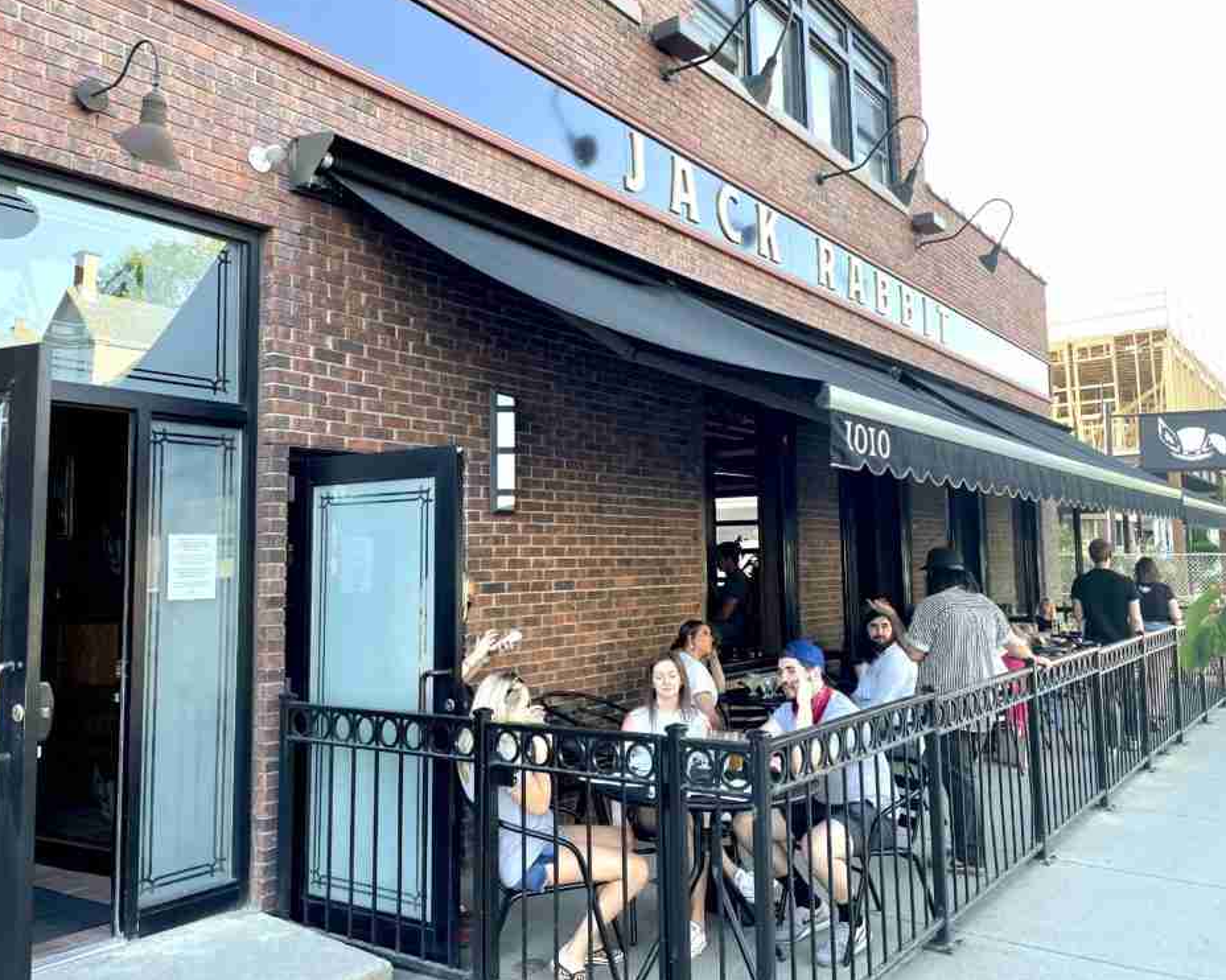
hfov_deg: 62.1
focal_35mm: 28
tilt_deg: +5.2
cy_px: 477
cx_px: 659
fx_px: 1016
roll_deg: +1.7
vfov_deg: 51.5
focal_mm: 4.2
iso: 32
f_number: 1.6
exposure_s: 1/121
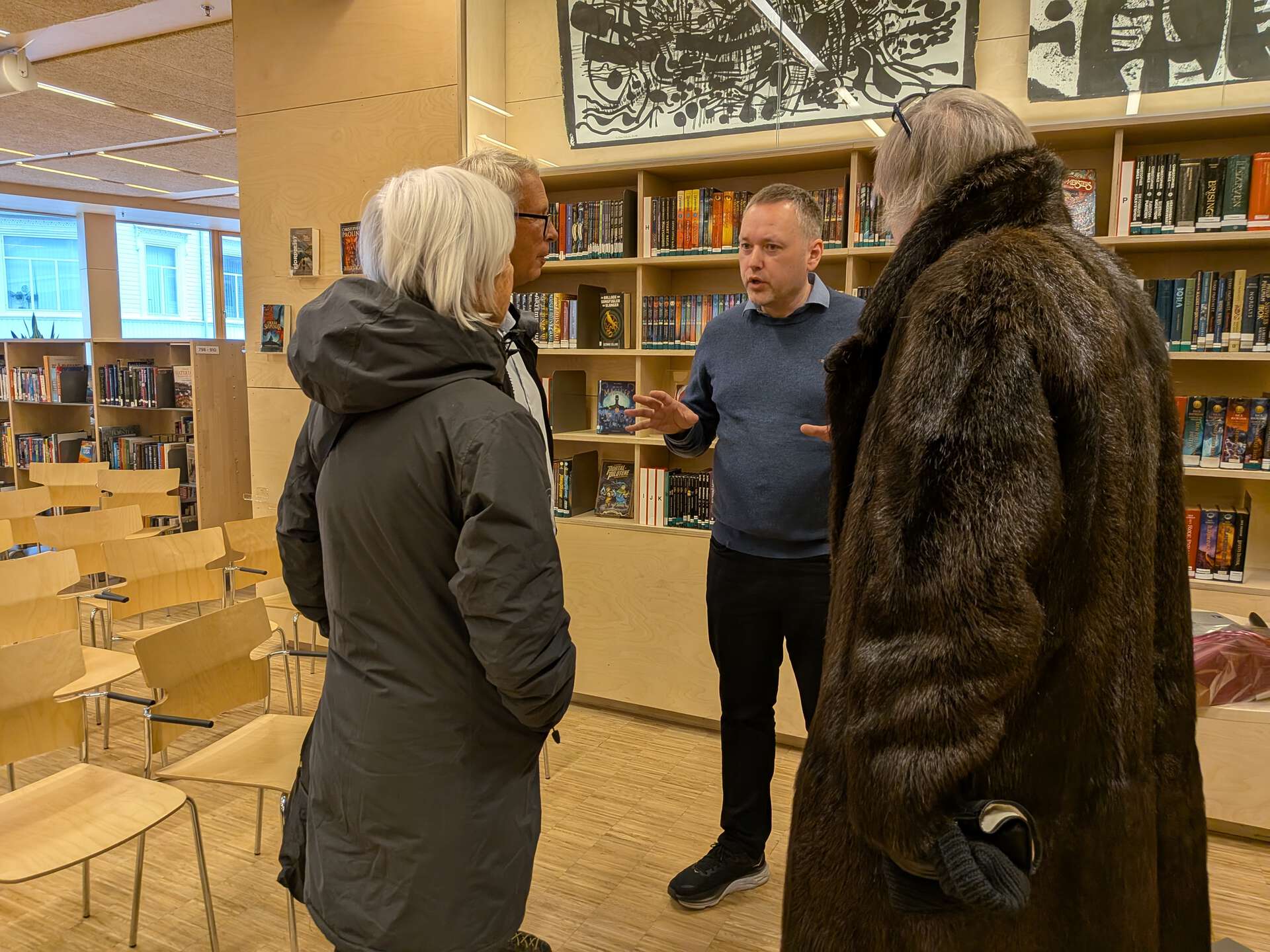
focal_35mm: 24
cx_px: 635
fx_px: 881
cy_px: 476
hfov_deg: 71.6
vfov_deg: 56.8
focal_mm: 4.53
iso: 67
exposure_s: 1/50
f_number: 1.7
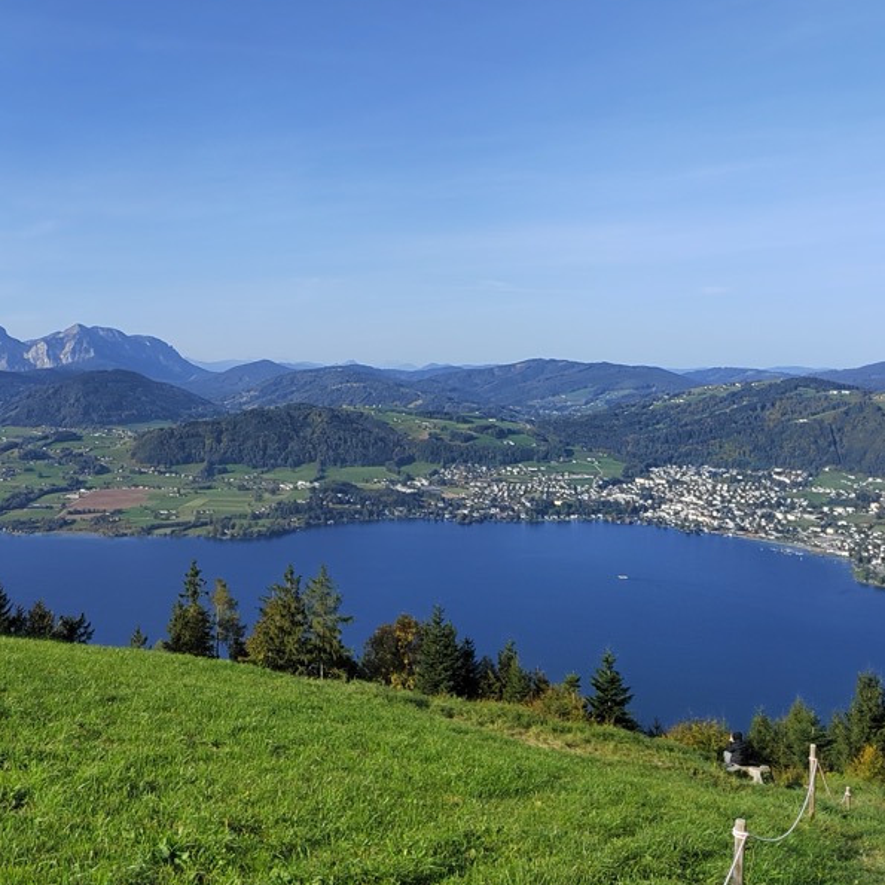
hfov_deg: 46.0
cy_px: 335
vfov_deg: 46.8
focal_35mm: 35
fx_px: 1012
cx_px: 250
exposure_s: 1/2000
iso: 303
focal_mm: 5.52
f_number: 1.9
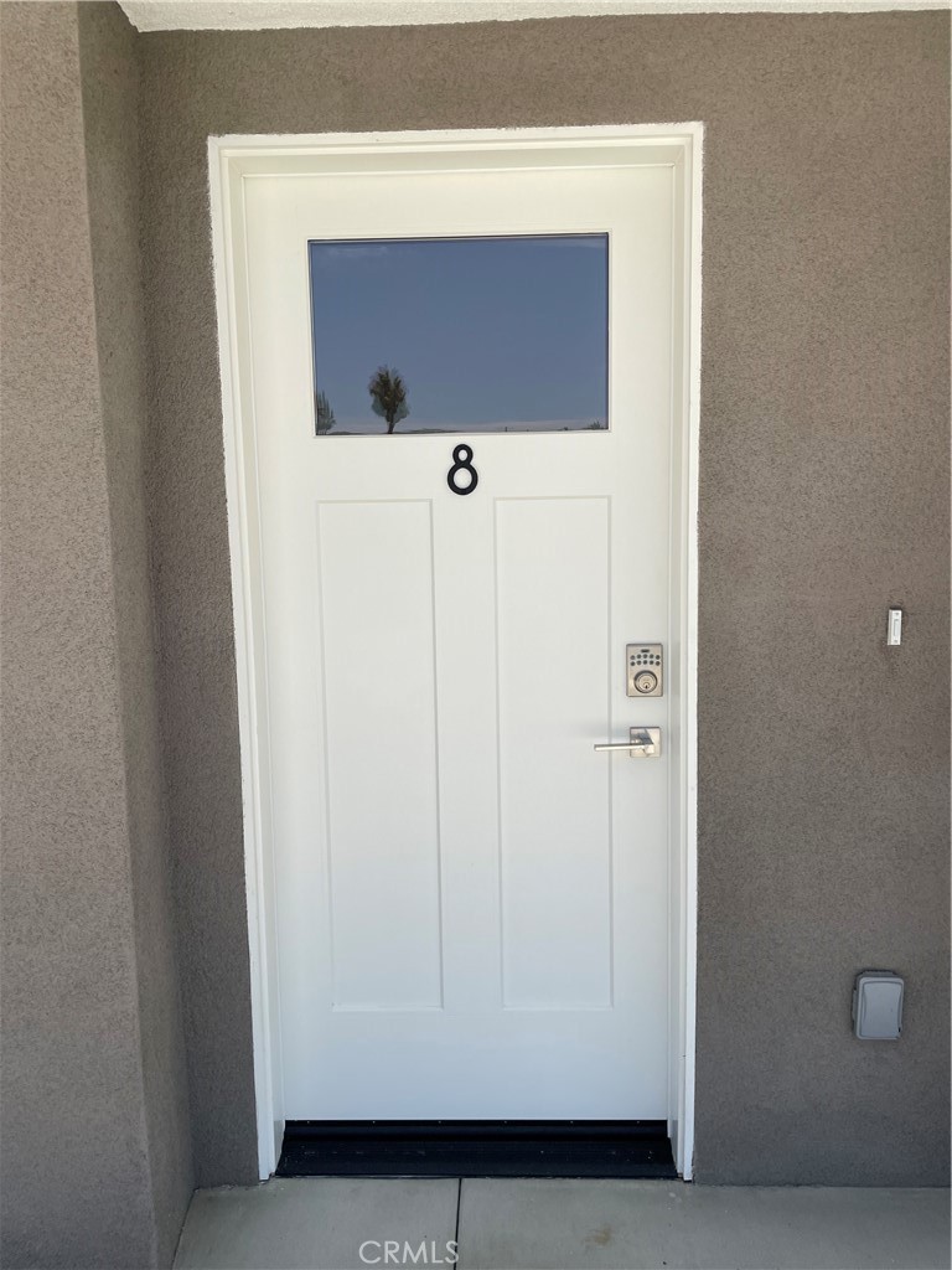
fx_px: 953
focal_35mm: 26
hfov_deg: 53.1
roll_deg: +0.8
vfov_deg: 67.3
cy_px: 635
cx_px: 476
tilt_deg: -4.4
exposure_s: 1/2882
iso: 32
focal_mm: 4.2
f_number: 1.6
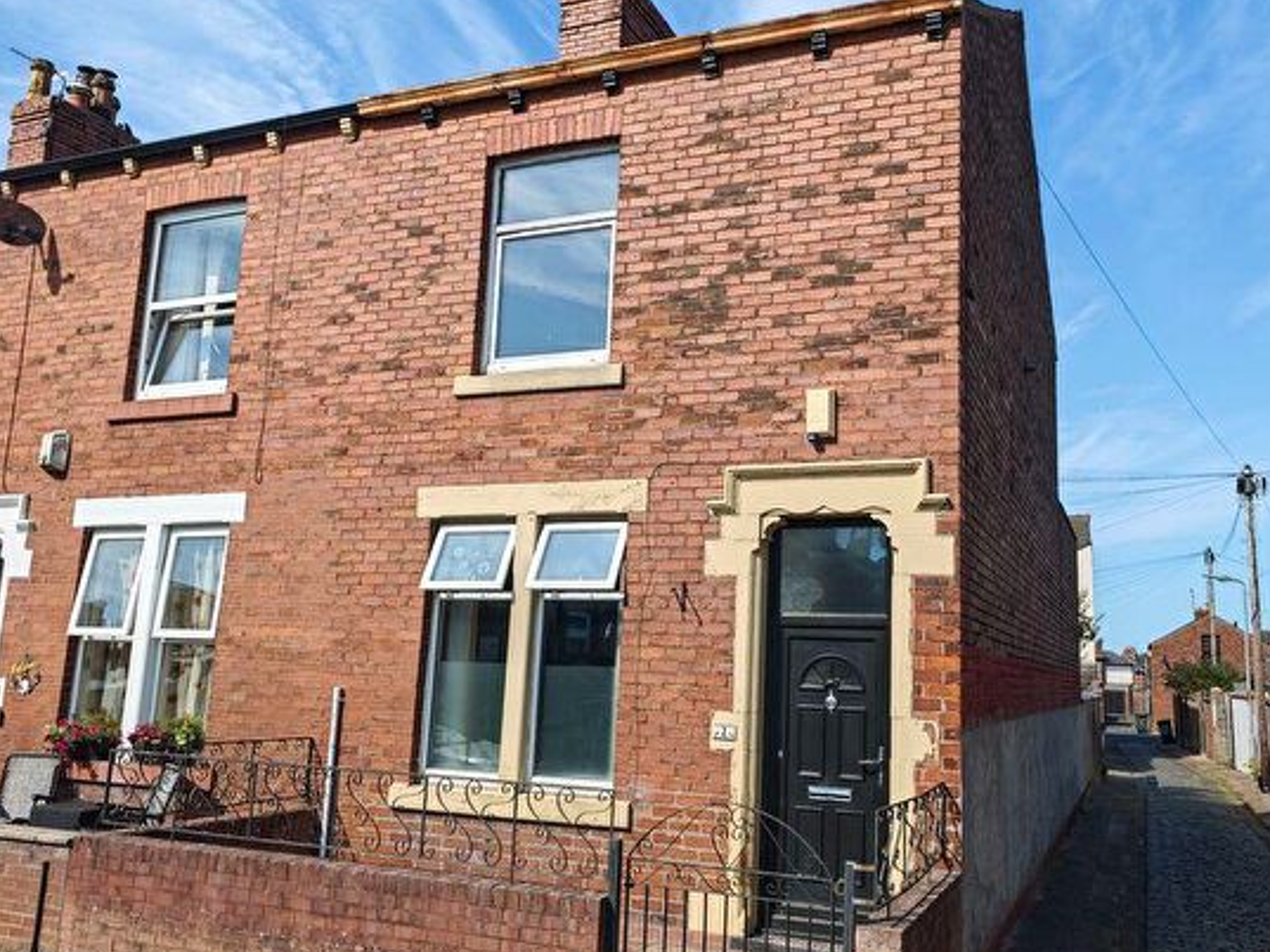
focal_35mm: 30
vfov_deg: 46.8
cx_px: 709
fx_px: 1101
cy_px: 471
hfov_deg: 59.8
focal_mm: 8.72
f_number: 2.8
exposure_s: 1/522
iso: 50
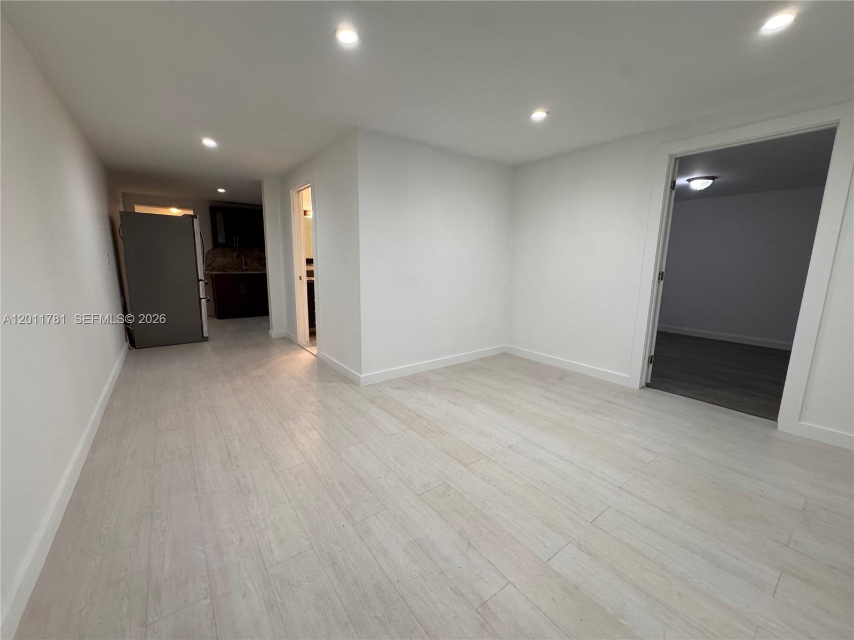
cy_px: 320
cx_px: 427
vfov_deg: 85.7
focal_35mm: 14
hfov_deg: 102.1
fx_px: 345
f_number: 2.2
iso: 250
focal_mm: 2.22
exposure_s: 1/120
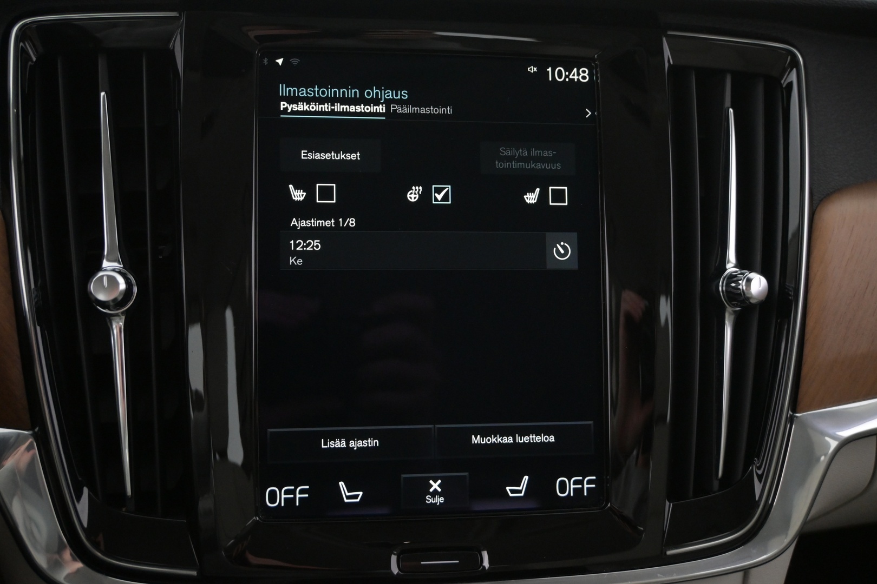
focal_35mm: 36
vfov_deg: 36.9
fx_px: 877
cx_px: 438
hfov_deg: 53.1
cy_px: 292
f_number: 4.2
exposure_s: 1/40
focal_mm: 24
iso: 2500
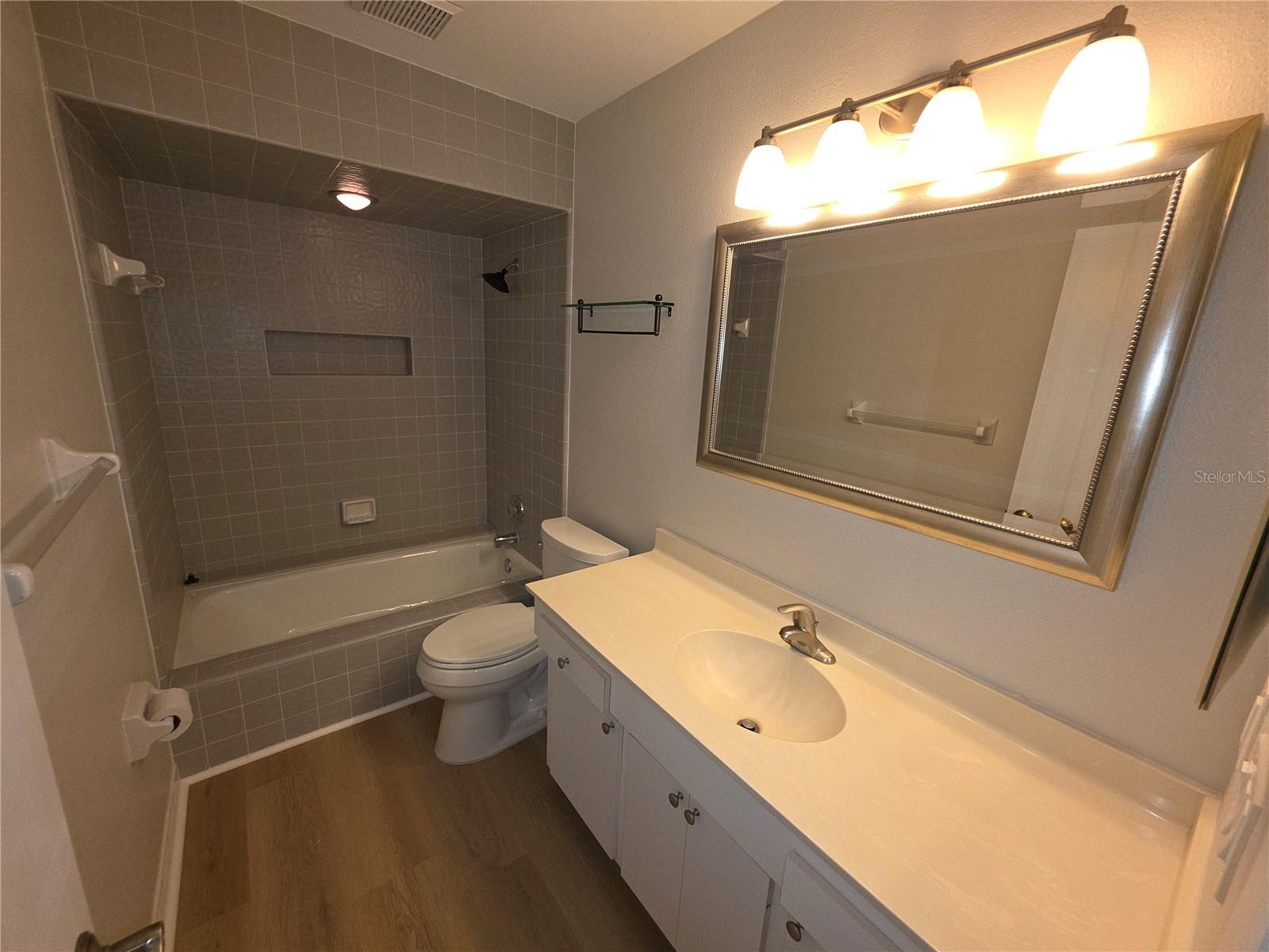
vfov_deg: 89.9
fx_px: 477
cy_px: 476
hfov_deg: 106.2
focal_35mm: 13
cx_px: 634
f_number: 1.9
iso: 100
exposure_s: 1/60
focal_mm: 2.2
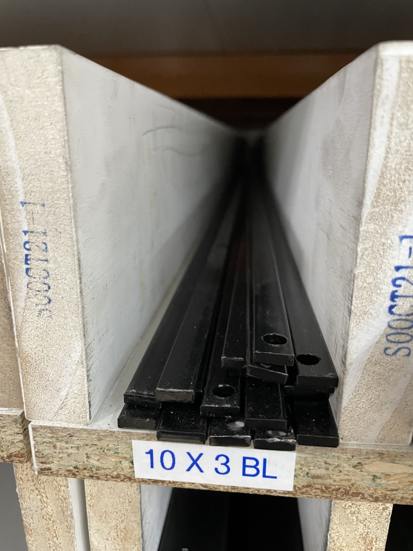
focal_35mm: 26
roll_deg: +0.0
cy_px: 276
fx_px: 414
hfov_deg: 53.1
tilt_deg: -15.3
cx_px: 206
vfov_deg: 67.3
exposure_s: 1/50
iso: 400
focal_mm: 4.2
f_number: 1.6
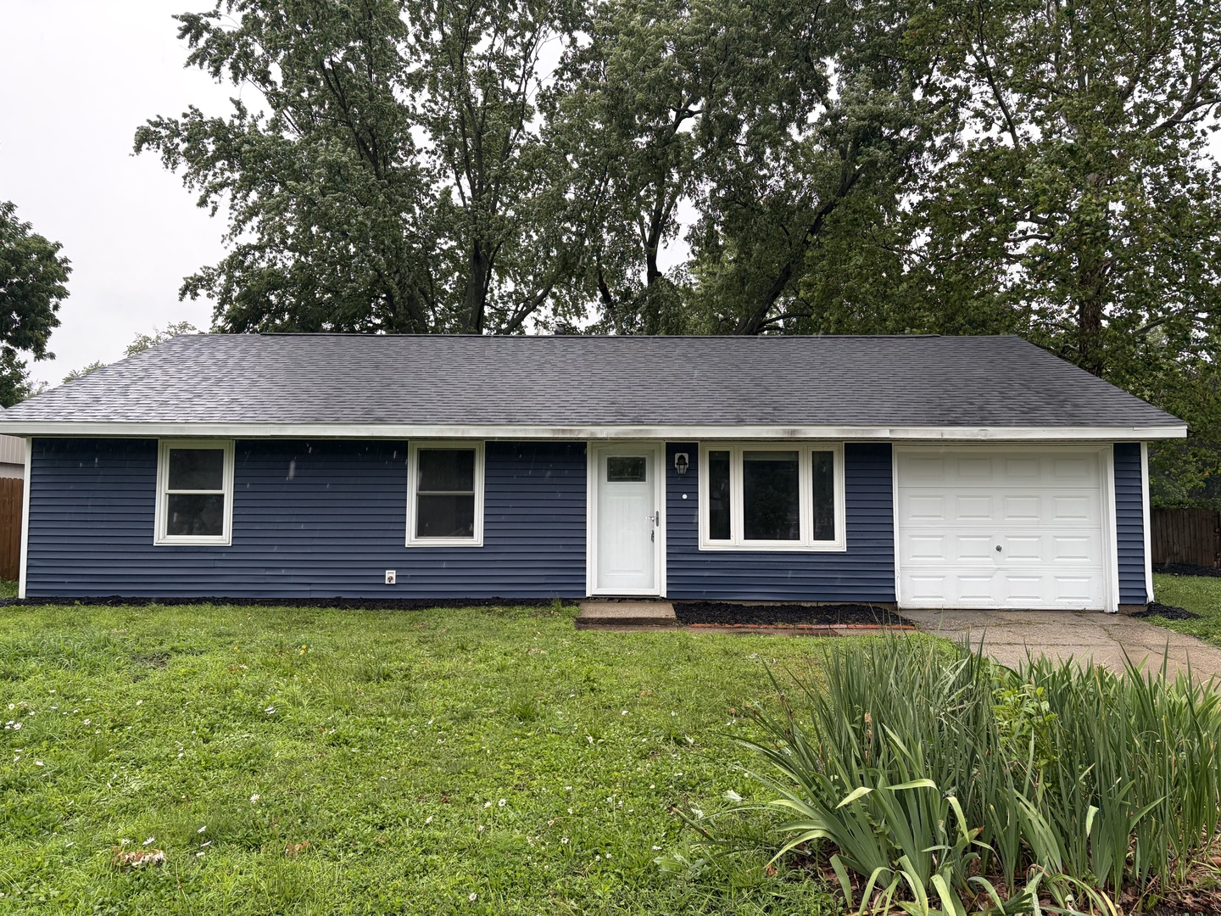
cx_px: 610
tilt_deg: +3.3
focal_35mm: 26
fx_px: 917
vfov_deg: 53.1
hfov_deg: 67.3
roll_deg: +0.8
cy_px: 458
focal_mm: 5.96
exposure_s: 1/164
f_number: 1.6
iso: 100
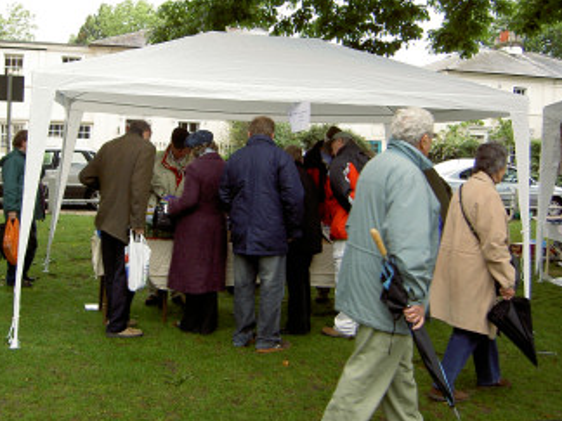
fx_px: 682
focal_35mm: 42
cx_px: 255
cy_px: 172
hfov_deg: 44.7
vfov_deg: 34.3
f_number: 2.8
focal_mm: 5.6
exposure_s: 1/60
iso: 100
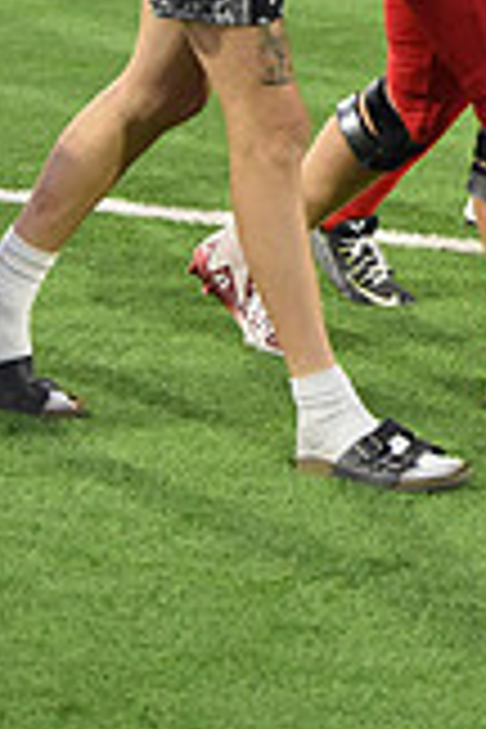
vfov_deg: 10.3
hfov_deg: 7.0
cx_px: 630
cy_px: -266
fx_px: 3948
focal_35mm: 195
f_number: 2.8
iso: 7200
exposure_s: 1/1000
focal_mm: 70
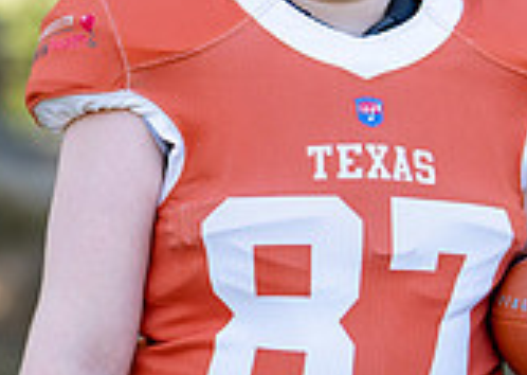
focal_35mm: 215
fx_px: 3213
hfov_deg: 9.4
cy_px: 157
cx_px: 379
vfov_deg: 6.7
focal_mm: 50
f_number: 1.2
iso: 100
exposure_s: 1/1250
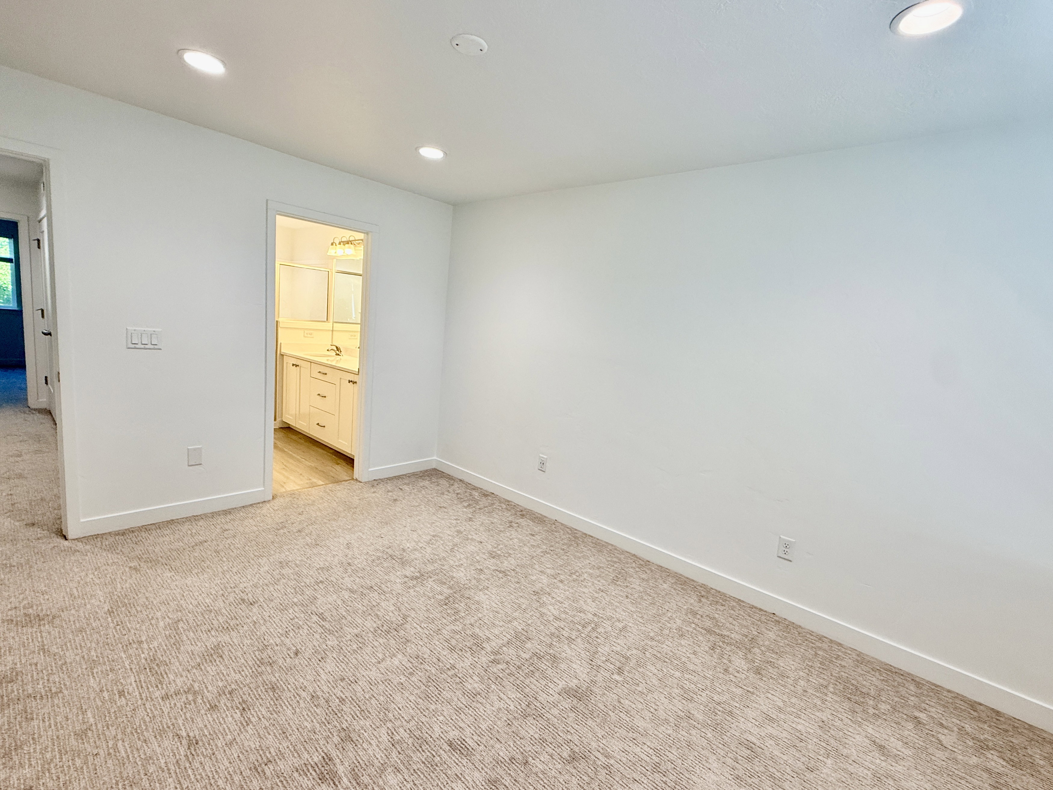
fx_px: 426
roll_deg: +0.1
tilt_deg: -8.3
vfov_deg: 85.7
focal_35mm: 14
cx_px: 526
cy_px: 395
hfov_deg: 102.1
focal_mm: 2.22
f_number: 2.2
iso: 125
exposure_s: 1/120
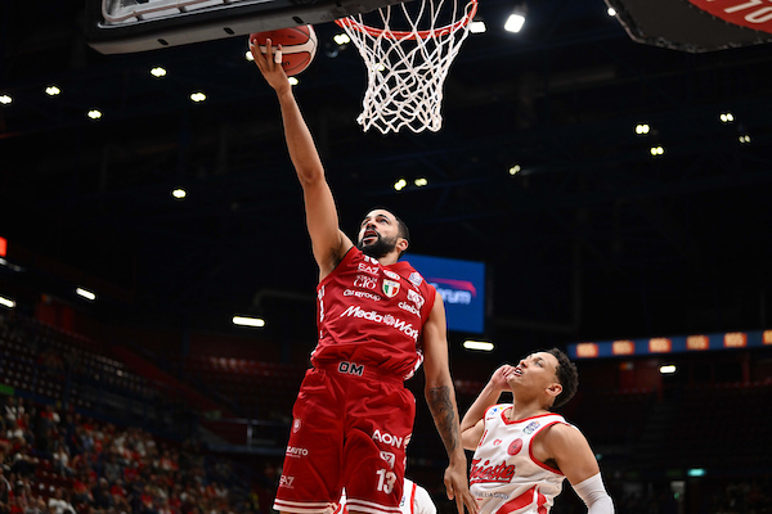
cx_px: 386
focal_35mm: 70
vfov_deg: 19.5
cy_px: 257
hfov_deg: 28.8
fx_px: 1501
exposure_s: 1/1250
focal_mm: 70
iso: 2500
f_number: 2.8
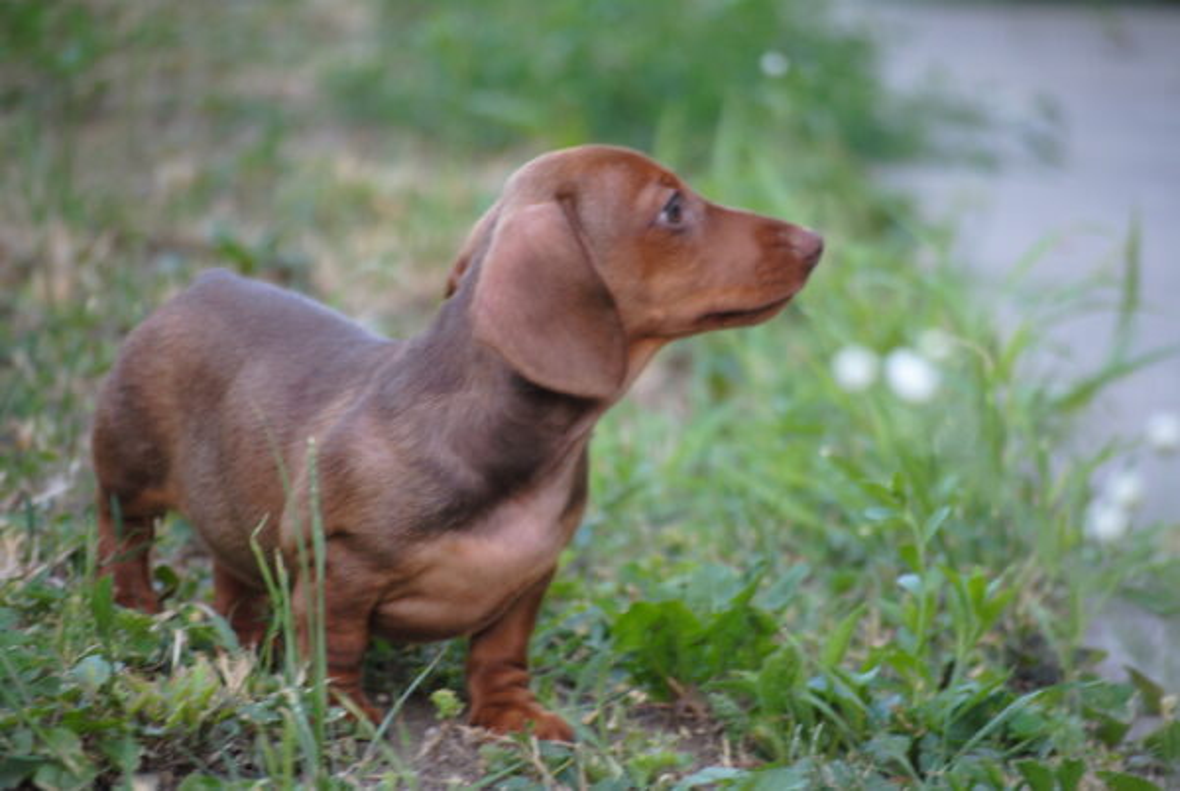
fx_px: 6155
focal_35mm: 188
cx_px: 590
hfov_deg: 11.0
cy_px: 396
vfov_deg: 7.3
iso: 400
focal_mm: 125
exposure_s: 1/80
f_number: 4.8
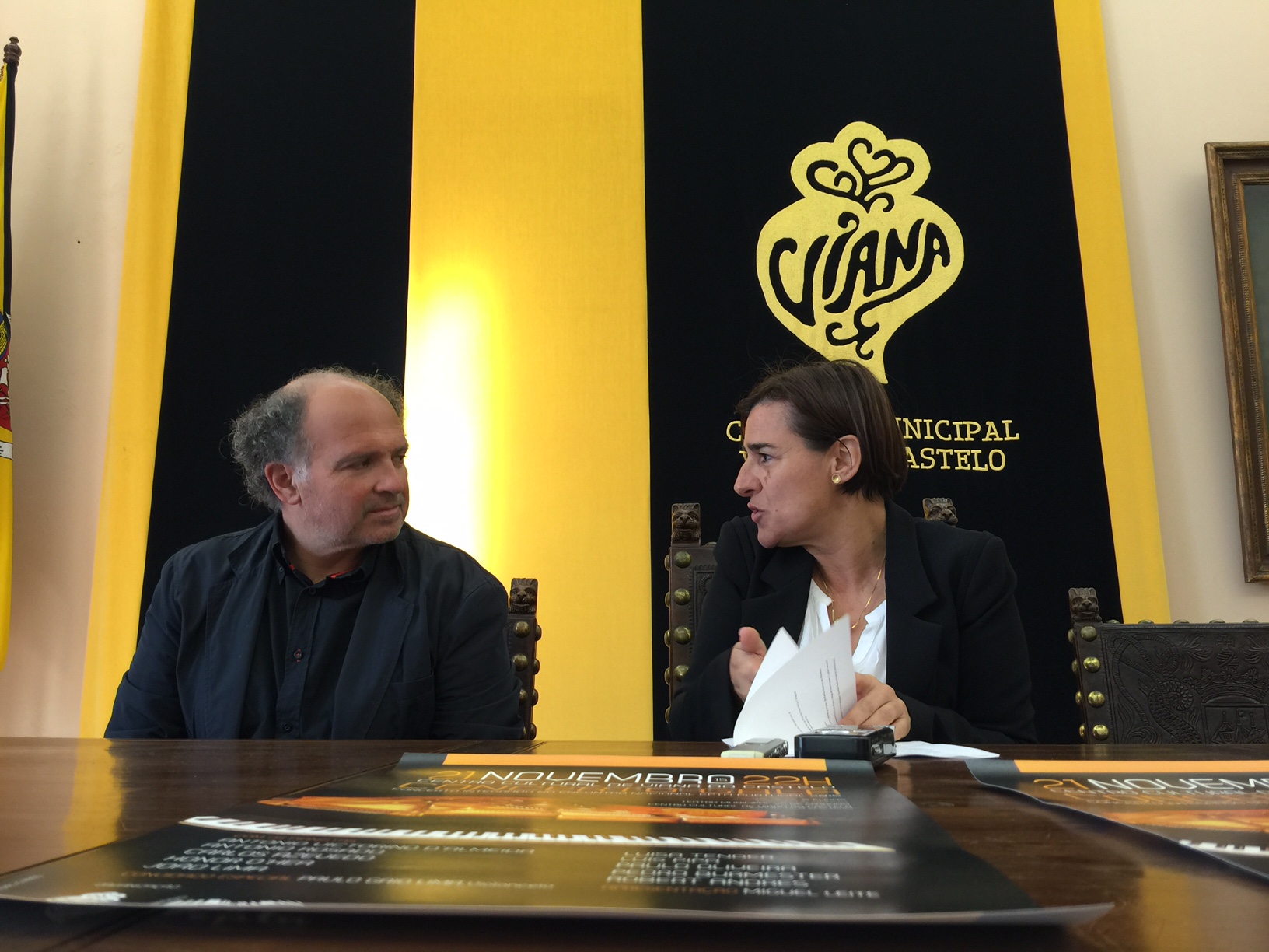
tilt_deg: +11.1
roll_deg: -1.0
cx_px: 634
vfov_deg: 48.2
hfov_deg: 61.7
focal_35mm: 29
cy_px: 476
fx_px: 1063
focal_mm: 4.15
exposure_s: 1/17
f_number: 2.2
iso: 40
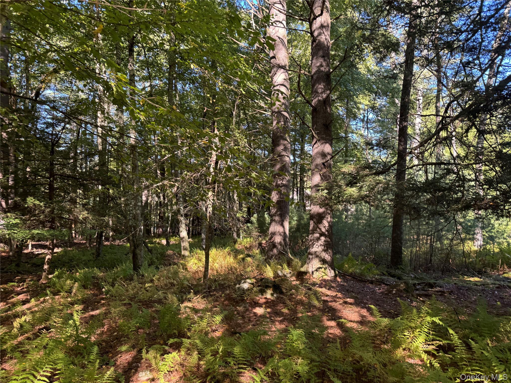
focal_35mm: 24
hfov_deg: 71.6
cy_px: 192
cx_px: 256
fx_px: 354
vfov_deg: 56.8
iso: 80
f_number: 1.78
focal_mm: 6.76
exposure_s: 1/121
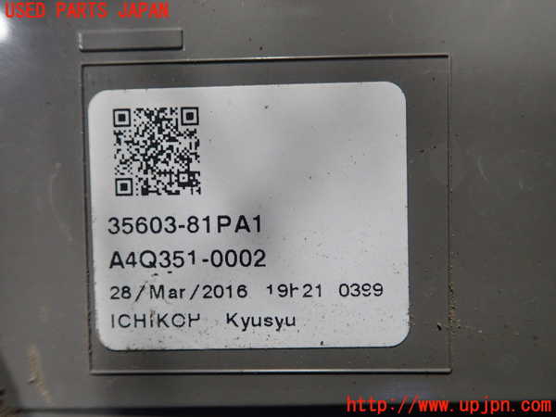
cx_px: 278
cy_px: 208
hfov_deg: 60.0
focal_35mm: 30
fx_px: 482
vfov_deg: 46.8
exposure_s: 1/125
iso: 400
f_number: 2.3
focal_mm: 5.5
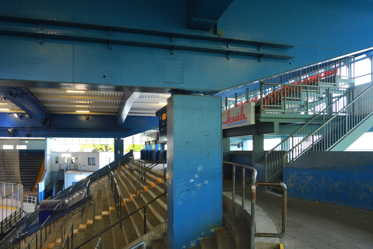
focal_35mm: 27
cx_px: 186
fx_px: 280
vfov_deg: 47.9
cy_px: 124
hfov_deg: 67.4
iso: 400
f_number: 3.5
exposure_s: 1/50
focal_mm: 18
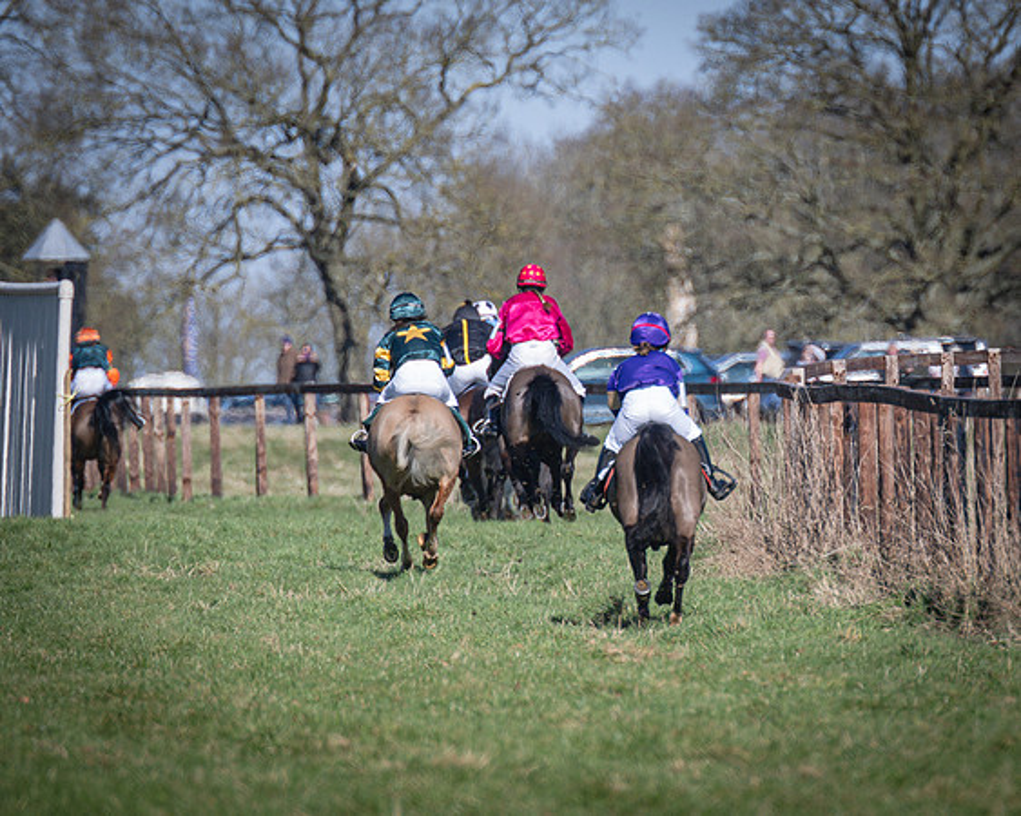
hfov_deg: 2.6
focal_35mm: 758
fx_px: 22884
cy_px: 295
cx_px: 801
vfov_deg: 2.0
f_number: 4
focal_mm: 280
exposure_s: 1/1000
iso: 125
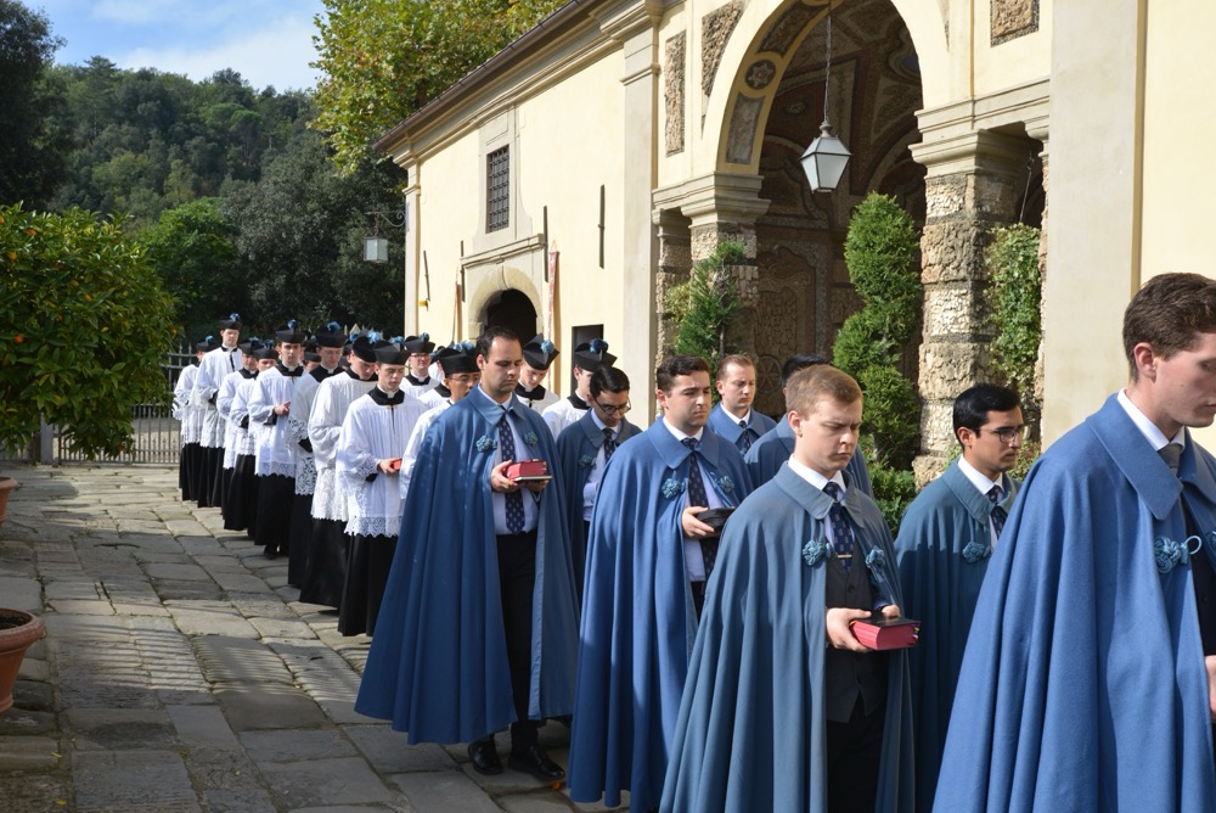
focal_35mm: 32
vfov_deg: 41.2
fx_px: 1081
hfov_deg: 58.7
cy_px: 406
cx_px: 608
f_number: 13
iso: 500
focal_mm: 32
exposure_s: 1/640
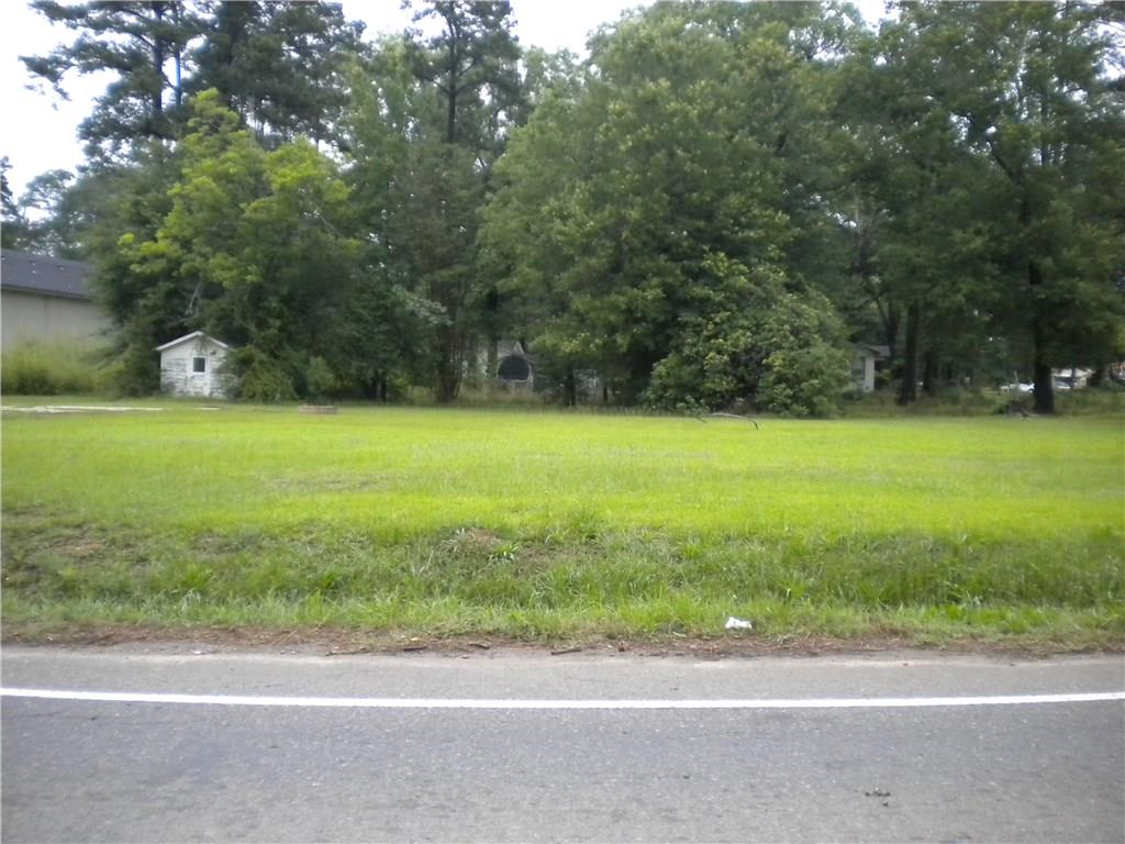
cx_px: 562
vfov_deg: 40.7
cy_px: 422
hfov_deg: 52.6
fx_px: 1137
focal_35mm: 35
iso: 400
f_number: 3.1
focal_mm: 6.3
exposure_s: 1/528
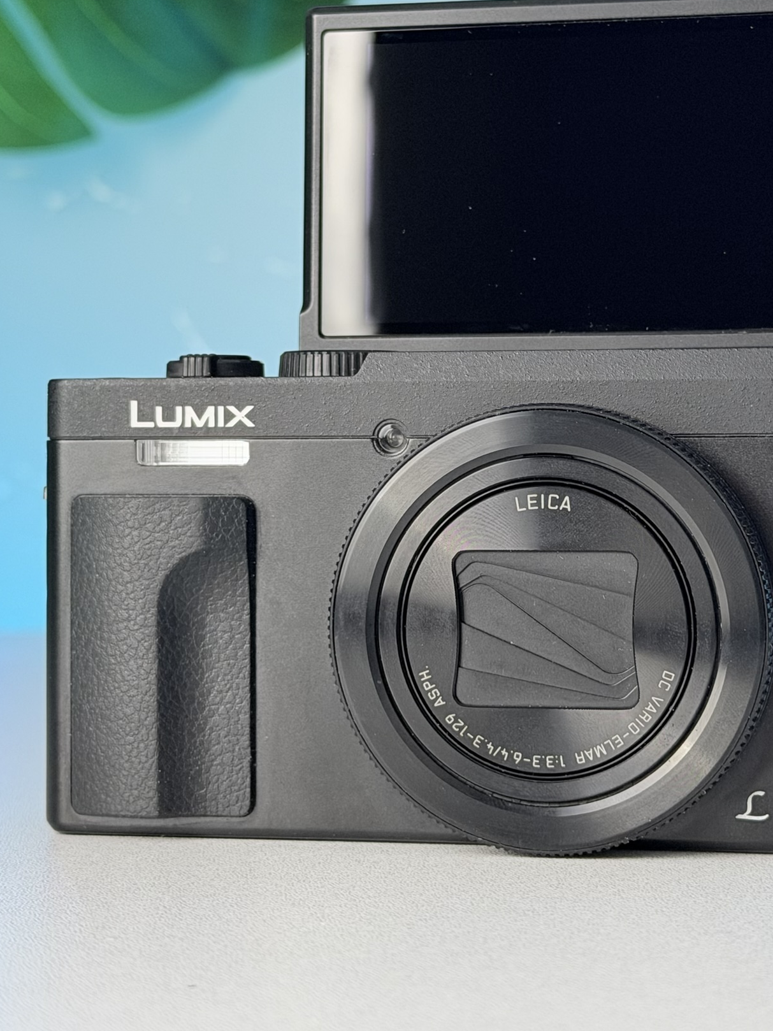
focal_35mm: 89
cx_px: 485
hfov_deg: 16.6
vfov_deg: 22.0
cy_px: 396
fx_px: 2651
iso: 50
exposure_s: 1/112
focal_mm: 6.76
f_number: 1.78
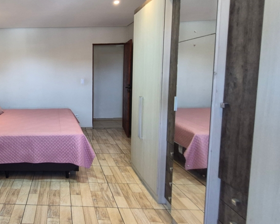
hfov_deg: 62.4
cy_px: 98
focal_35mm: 24
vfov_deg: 58.6
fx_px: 199
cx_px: 45
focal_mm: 1.74
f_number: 2.2
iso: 320
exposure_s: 1/60
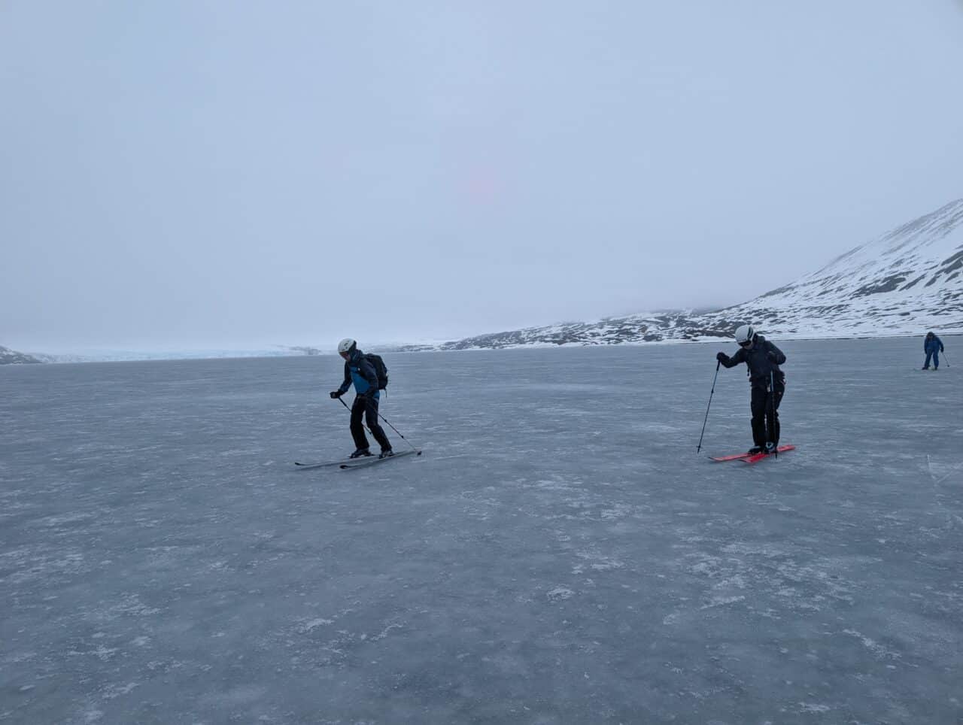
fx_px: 669
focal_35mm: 24
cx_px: 482
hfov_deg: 71.5
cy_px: 362
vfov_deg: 56.9
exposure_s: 1/1193
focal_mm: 6.9
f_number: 1.68
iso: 26
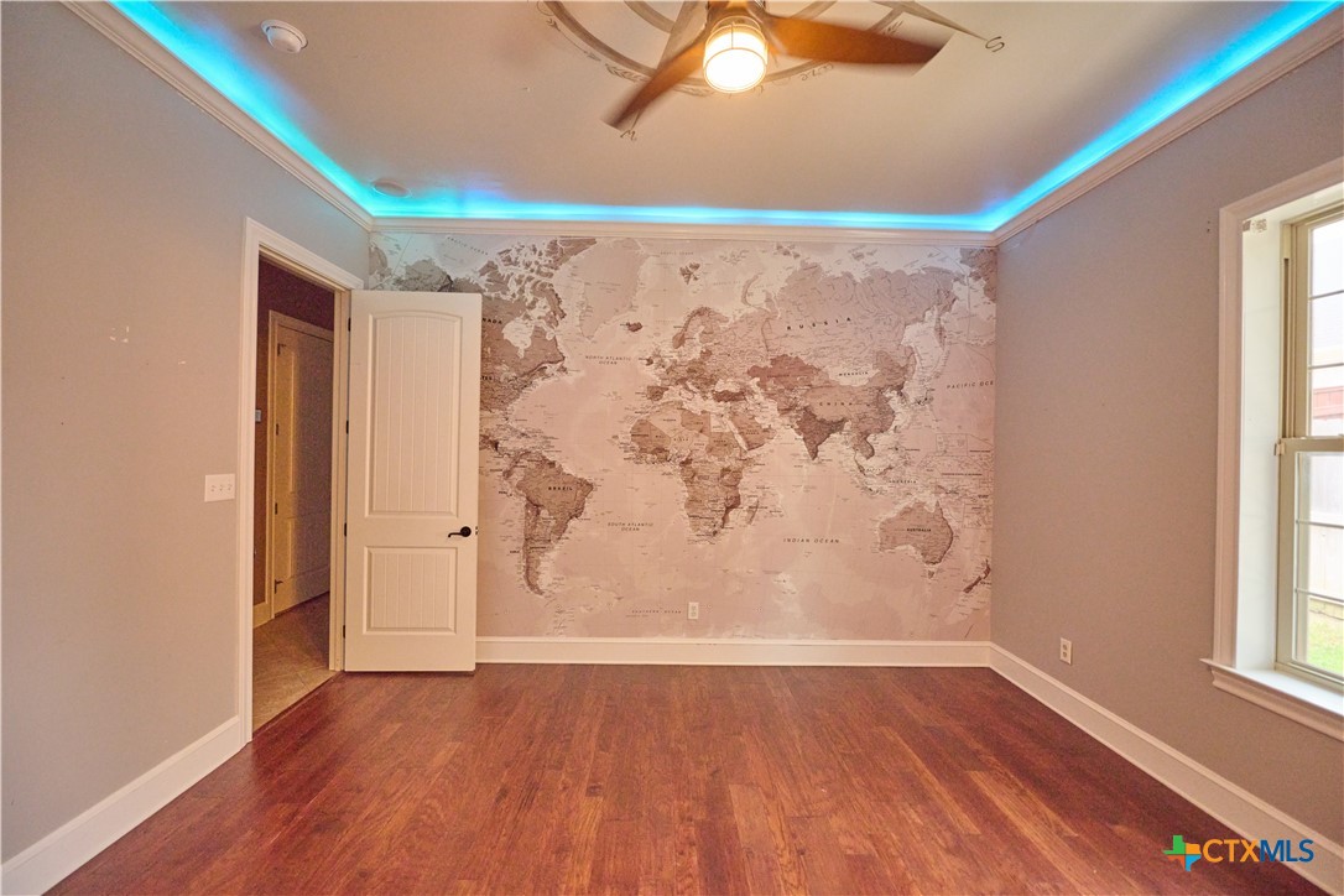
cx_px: 672
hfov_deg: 104.3
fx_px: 523
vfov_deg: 81.2
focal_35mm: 14
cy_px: 448
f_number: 2.8
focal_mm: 14
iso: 1250
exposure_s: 1/100
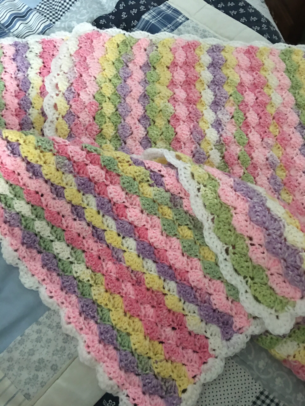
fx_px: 341
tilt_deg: -59.4
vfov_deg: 61.7
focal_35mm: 29
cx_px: 152
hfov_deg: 48.2
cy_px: 203
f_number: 2.2
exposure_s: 1/4
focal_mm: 4.15
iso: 80
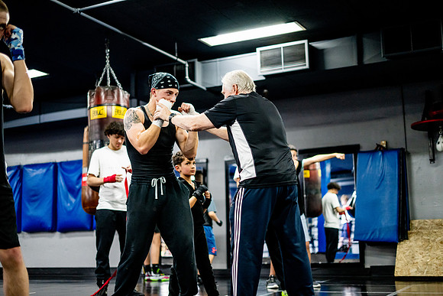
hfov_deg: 39.6
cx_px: 222
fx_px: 615
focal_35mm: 50
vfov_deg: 27.0
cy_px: 148
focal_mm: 50
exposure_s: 1/500
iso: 5000
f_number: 1.8
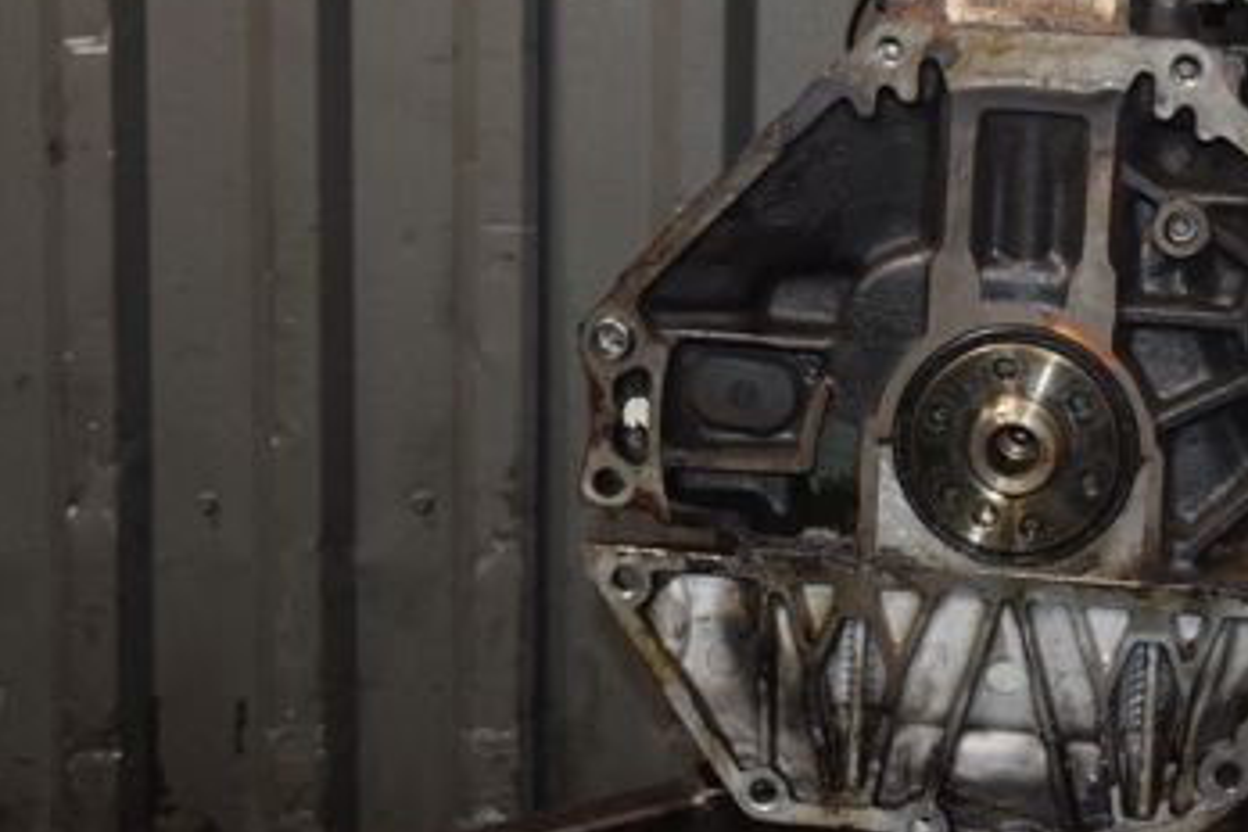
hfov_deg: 28.3
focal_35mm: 69
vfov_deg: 19.5
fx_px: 2389
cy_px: 140
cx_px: 1083
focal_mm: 25
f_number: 5
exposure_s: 1/60
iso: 800
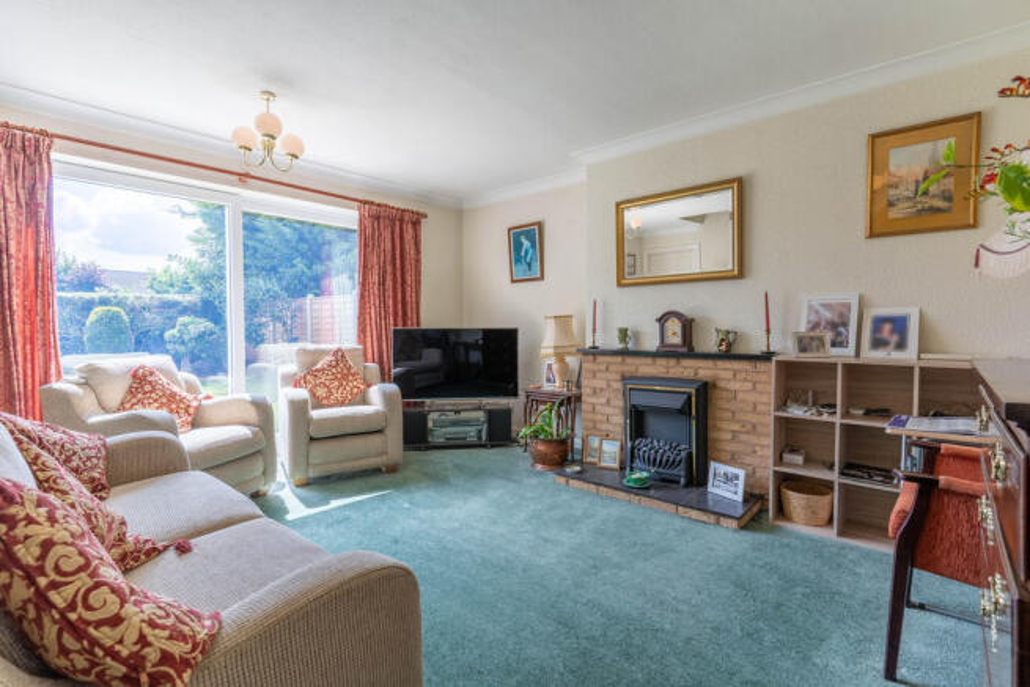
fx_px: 486
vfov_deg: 70.5
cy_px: 344
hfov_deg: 93.3
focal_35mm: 17
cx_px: 515
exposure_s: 1/400
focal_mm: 17
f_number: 8
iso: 100
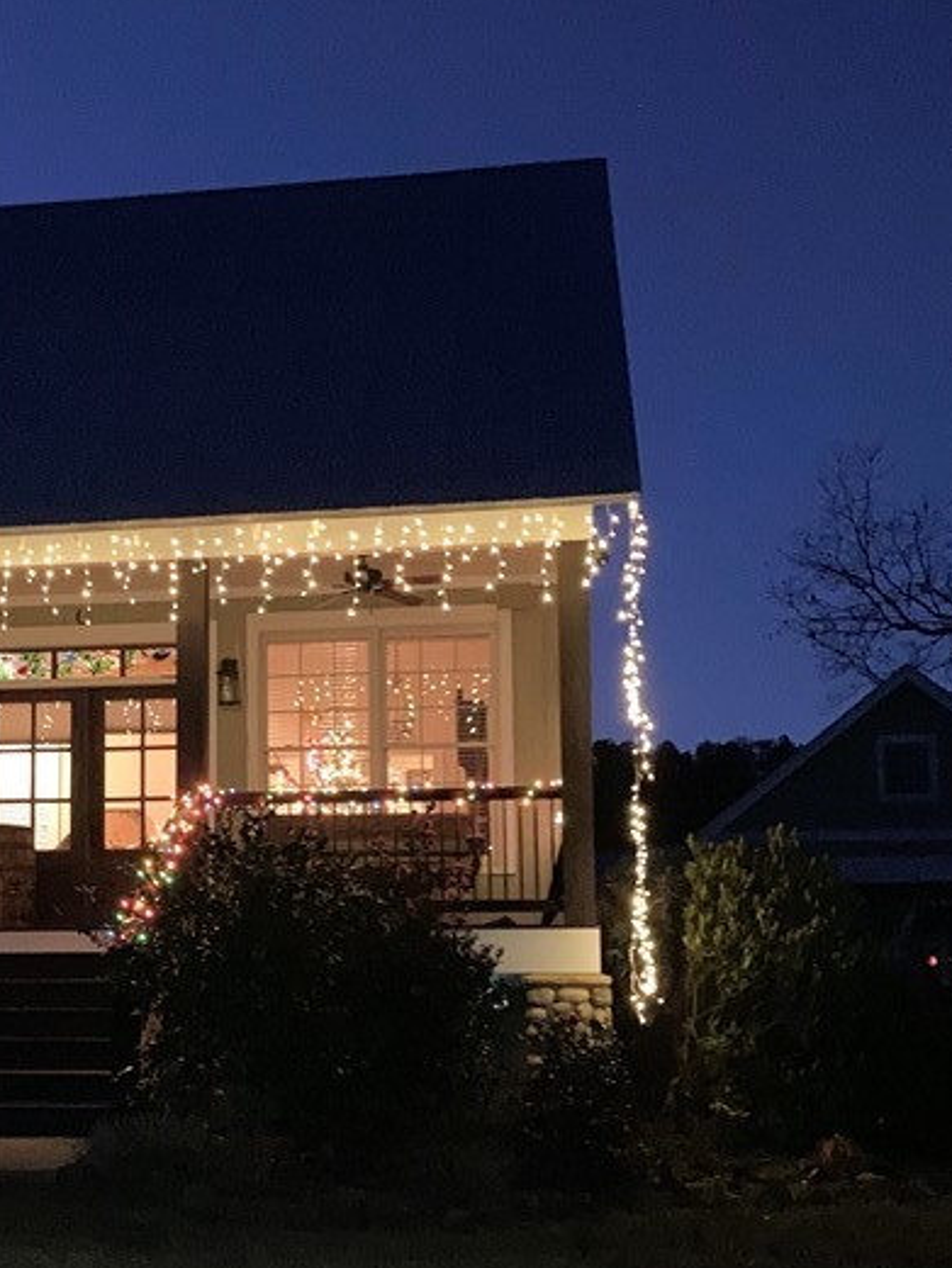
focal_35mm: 55
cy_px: 798
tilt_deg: +7.2
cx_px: 131
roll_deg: -0.5
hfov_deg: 25.9
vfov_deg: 34.7
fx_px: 2016
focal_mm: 3.99
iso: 320
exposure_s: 1/4
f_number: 1.8
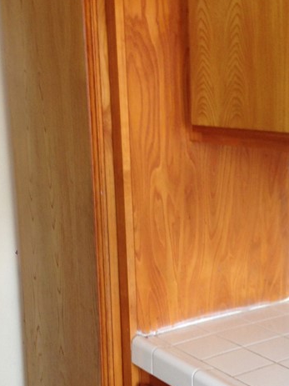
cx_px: 224
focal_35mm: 73
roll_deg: +0.2
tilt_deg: -8.3
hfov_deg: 20.0
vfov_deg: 26.6
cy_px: 232
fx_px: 813
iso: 50
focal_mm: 4.12
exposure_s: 1/40
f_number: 2.4
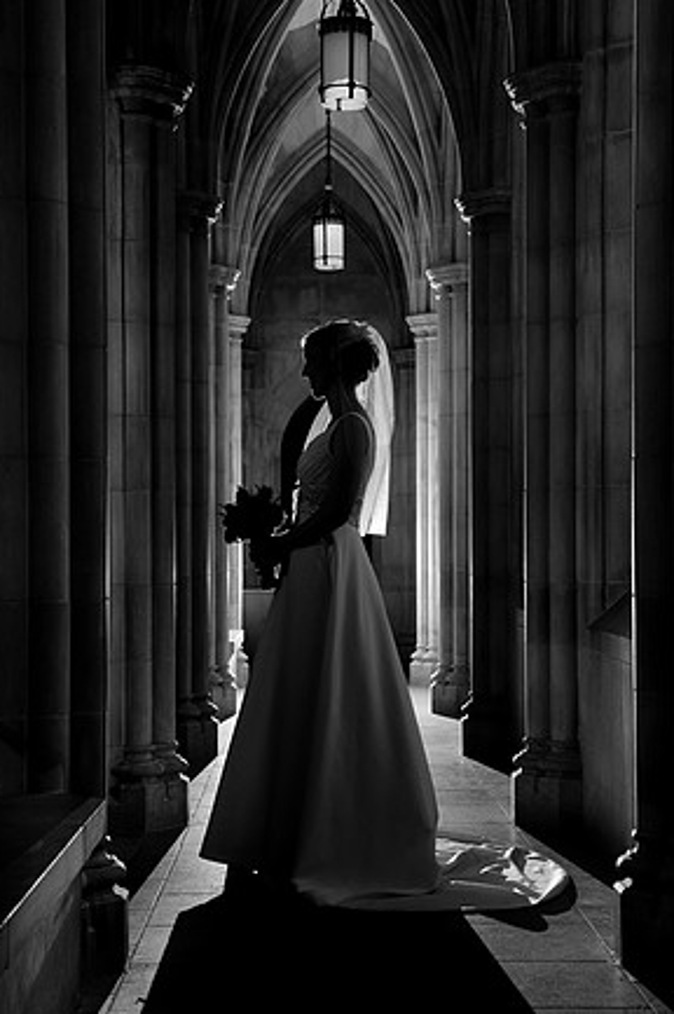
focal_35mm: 55
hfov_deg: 24.8
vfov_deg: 36.6
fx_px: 1533
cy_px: 522
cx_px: 333
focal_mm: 35
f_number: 4
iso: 100
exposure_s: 1/250
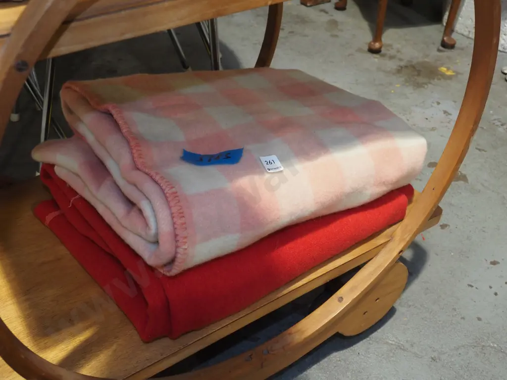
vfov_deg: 37.7
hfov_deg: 49.0
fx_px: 557
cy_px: 190
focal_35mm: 38
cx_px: 254
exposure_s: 1/60
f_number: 5.6
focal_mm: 19
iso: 1600
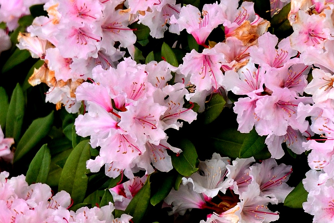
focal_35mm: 450
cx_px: 167
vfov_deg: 3.1
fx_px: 4173
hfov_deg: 4.6
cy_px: 112
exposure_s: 1/500
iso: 400
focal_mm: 300
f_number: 8
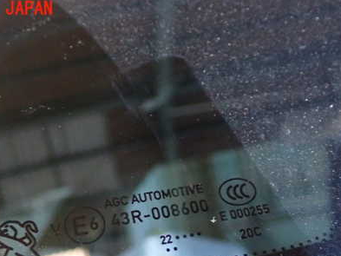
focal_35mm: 58
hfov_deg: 33.2
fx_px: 572
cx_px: 155
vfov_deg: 24.9
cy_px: 194
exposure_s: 1/10
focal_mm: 6.83
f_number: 2.7
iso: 800
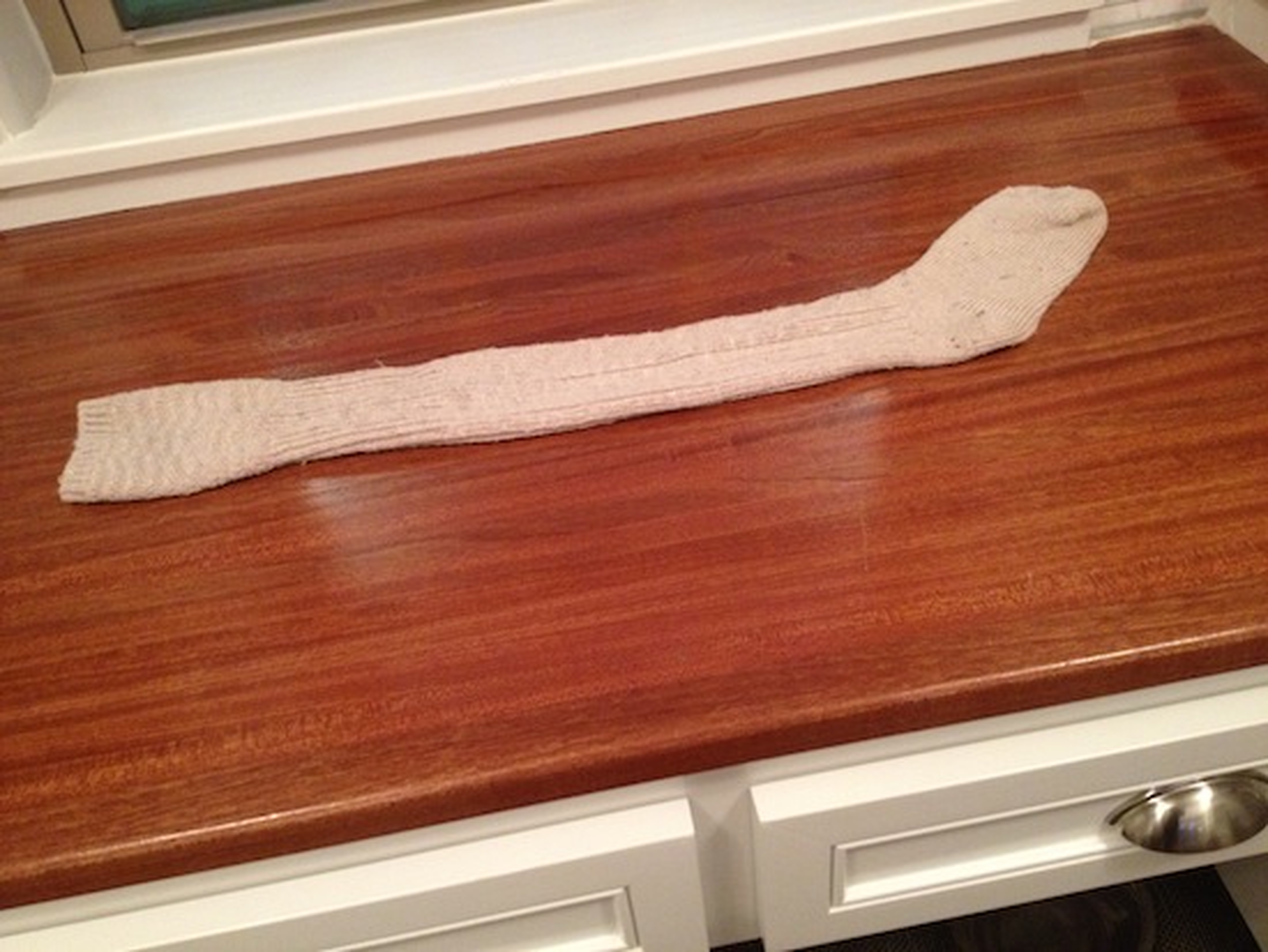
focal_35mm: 35
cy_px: 476
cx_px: 634
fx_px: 1283
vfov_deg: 40.7
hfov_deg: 52.6
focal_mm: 4.28
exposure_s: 1/20
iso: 320
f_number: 2.4
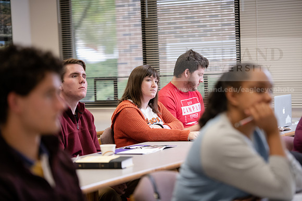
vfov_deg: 11.8
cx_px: 151
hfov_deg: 17.6
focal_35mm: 116
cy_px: 100
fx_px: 973
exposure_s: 1/200
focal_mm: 116
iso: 1600
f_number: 2.8
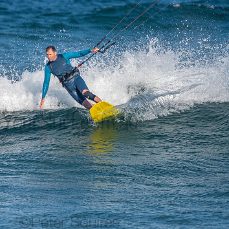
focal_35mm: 557
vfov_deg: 3.1
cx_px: 69
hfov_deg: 3.1
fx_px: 4169
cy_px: 115
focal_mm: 400
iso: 280
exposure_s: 1/2000
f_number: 5.6
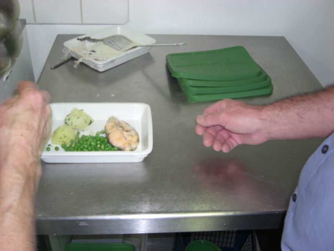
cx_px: 167
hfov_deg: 49.0
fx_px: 367
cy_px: 126
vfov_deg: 37.7
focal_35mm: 38
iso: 200
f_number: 2.8
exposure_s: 1/60
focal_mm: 7.9
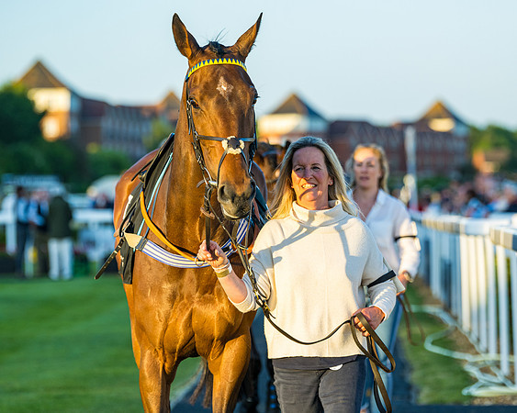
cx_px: 289
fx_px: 2956
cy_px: 195
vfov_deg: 8.0
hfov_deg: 10.0
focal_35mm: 193
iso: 400
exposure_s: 1/640
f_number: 4
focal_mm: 150
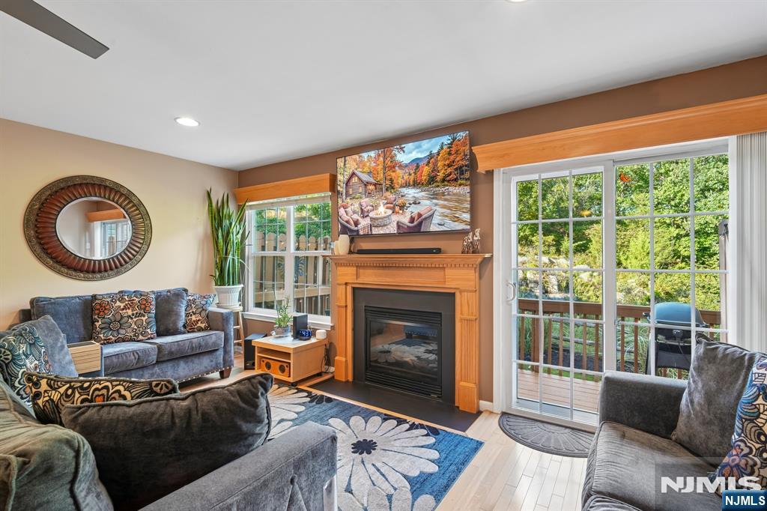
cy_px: 256
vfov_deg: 73.7
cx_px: 384
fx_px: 341
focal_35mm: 16
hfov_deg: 96.8
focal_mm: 16
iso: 400
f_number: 8
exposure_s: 1/4
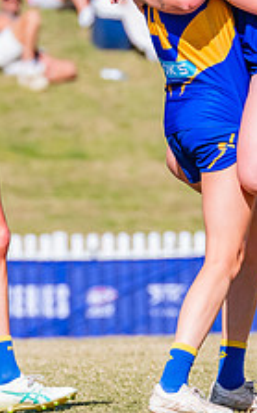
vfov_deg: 1.4
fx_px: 16753
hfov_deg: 0.9
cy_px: -1
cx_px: 139
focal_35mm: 1492
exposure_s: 1/1600
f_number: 10
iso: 800
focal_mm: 380
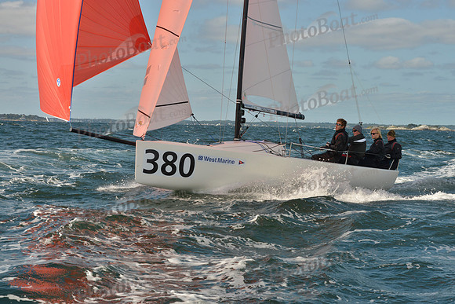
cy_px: 152
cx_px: 228
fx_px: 885
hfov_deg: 28.8
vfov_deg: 19.5
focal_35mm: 70
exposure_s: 1/1000
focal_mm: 70
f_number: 11
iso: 400
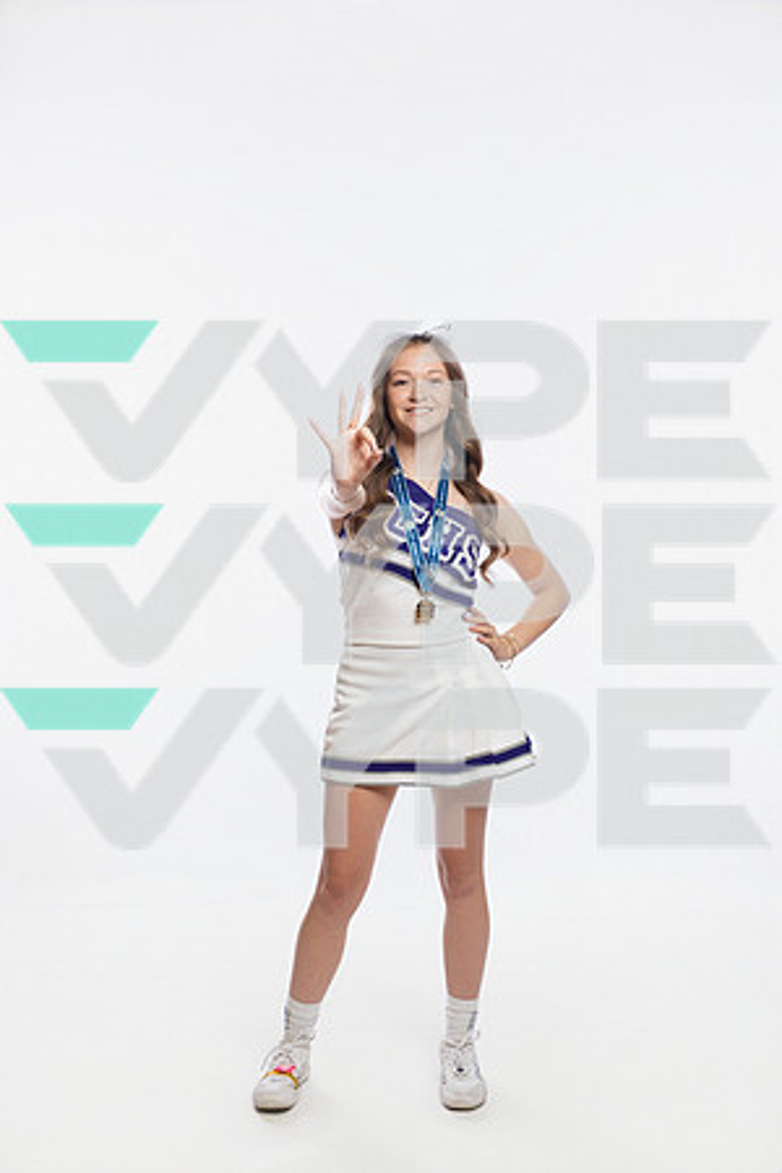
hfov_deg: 27.5
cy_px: 586
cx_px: 391
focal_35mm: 49
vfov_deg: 40.3
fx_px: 1596
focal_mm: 49
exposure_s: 1/250
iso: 640
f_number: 5.6
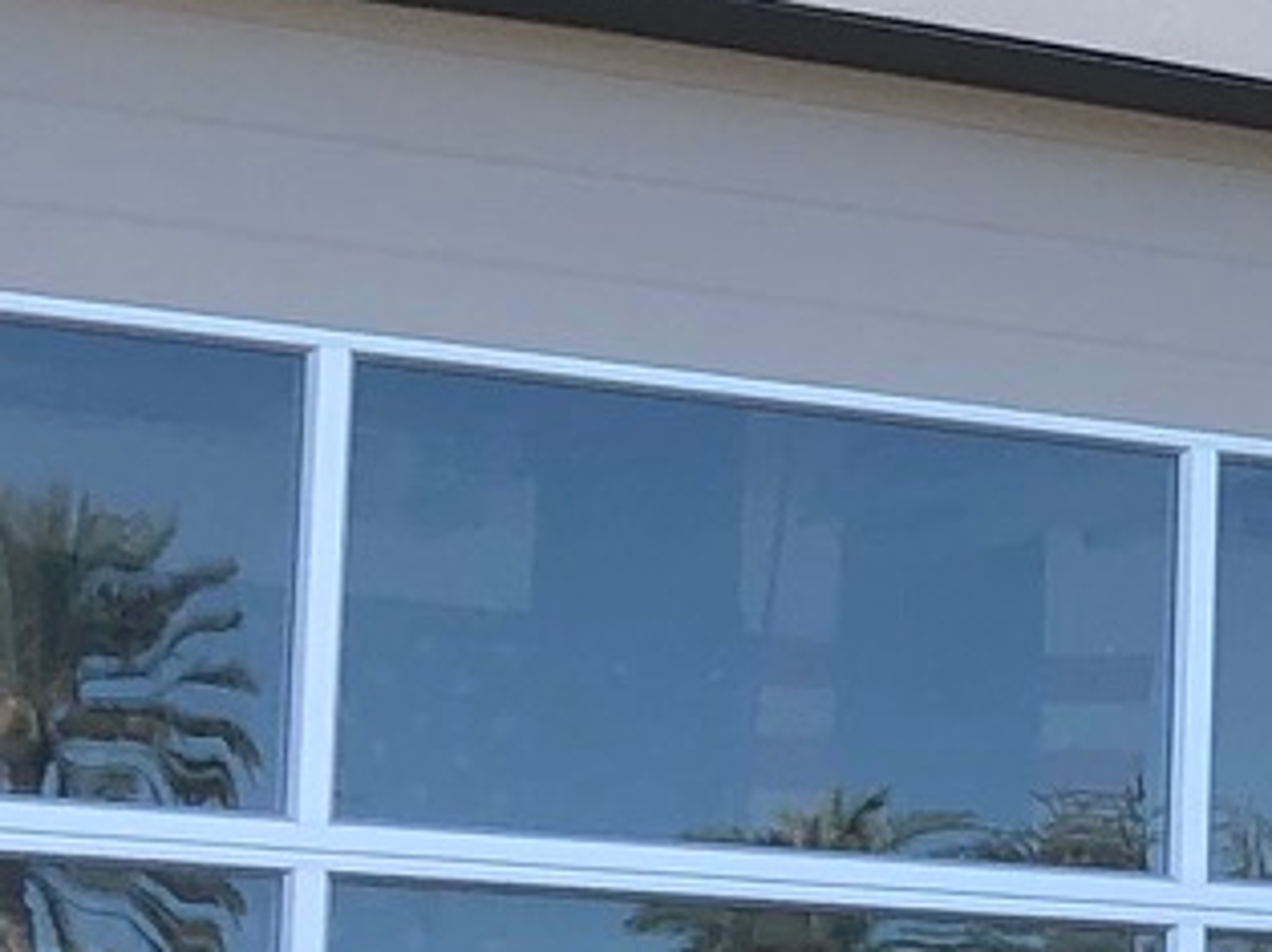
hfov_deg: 10.1
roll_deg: +0.9
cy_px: 701
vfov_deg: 8.2
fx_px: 6609
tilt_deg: +6.2
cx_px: 2645
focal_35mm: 180
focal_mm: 3.99
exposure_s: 1/369
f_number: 1.8
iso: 20
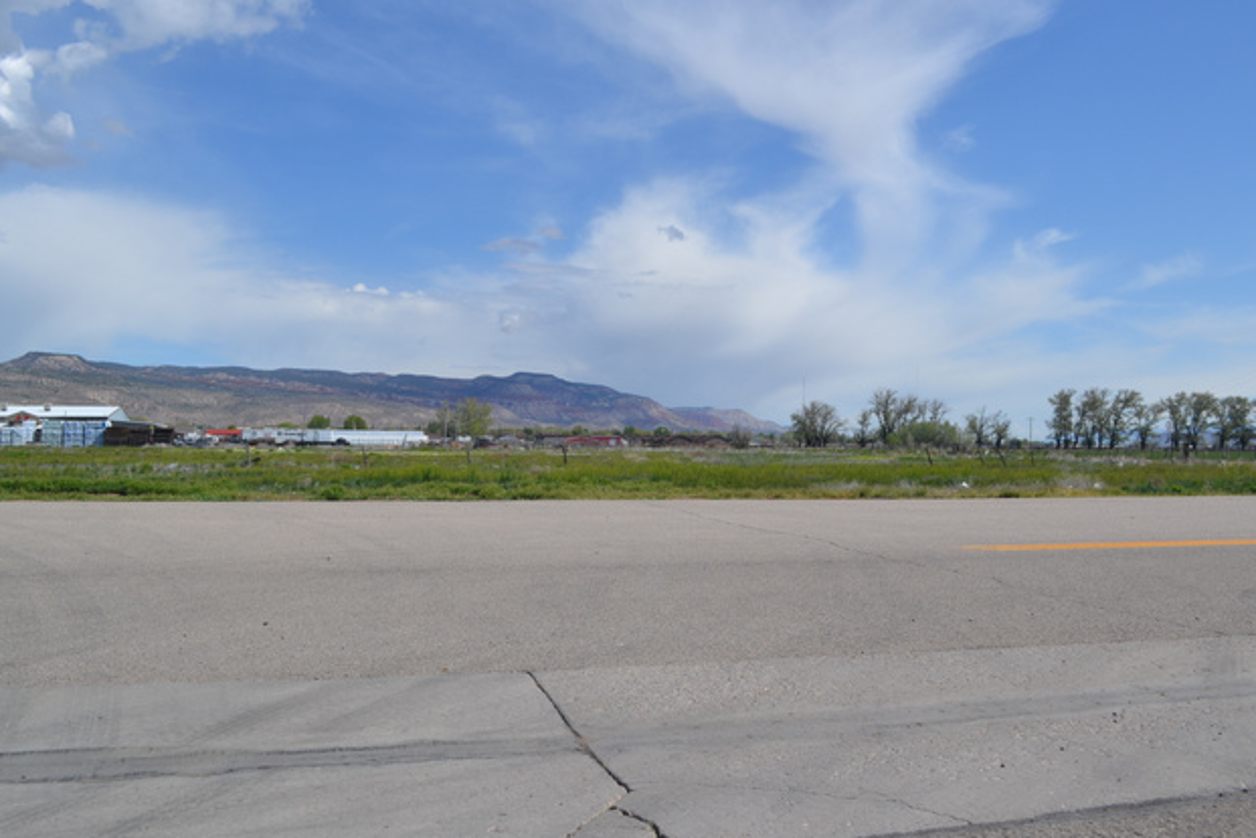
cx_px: 617
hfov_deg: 55.8
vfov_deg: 38.9
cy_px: 424
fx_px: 1186
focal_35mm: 34
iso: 100
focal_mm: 22
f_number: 8
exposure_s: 1/400
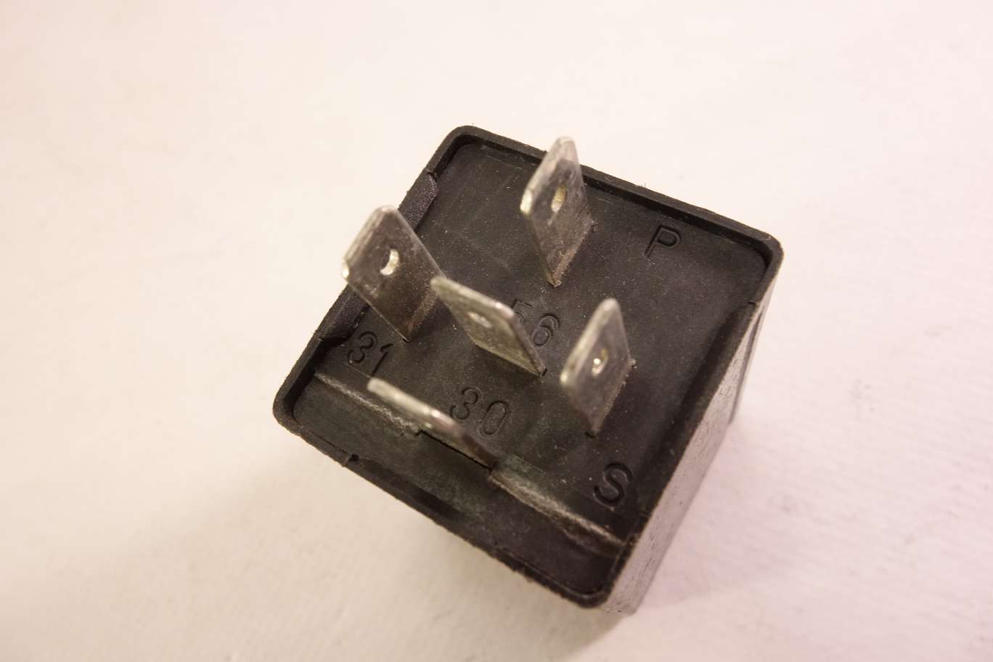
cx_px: 496
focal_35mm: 28
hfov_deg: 65.5
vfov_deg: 46.4
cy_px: 331
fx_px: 772
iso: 1000
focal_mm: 10.4
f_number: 8
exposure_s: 1/30
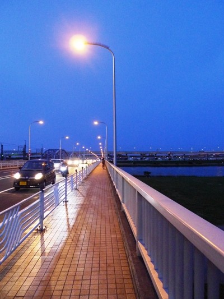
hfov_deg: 56.8
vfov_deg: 71.6
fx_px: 207
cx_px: 112
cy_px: 150
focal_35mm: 24
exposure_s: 1/30
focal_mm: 5.1
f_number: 2
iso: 800
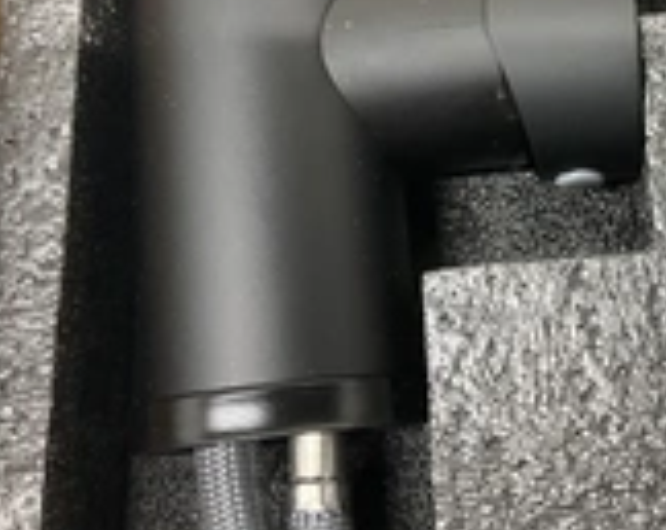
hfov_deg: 26.4
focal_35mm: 70
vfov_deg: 21.3
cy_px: 58
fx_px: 1377
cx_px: 584
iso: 100
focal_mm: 3
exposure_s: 1/60
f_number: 1.8
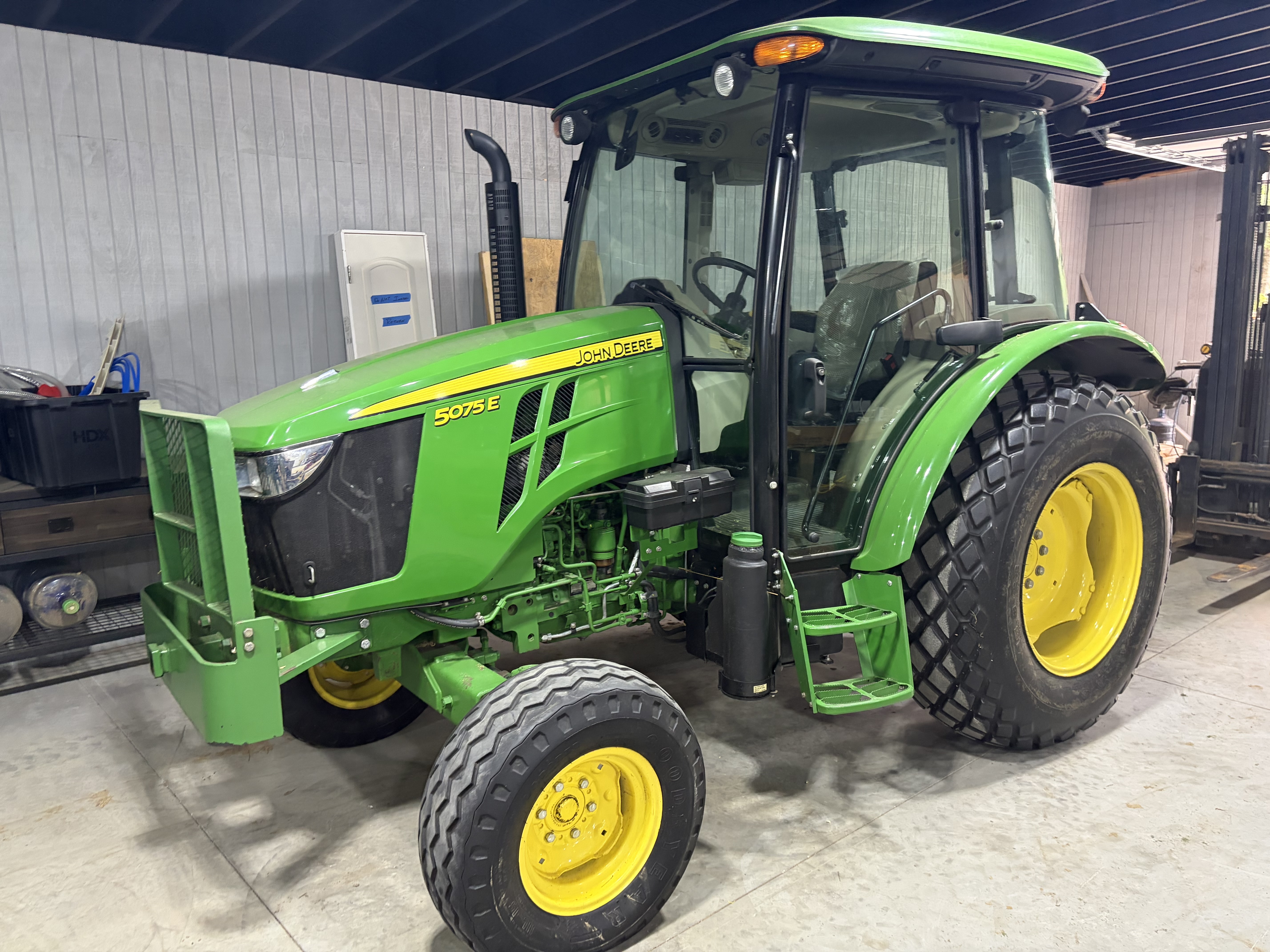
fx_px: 954
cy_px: 476
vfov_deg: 53.1
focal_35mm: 26
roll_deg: +1.0
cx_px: 635
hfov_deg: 67.3
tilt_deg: -6.8
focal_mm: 5.96
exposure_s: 1/60
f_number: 1.6
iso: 320
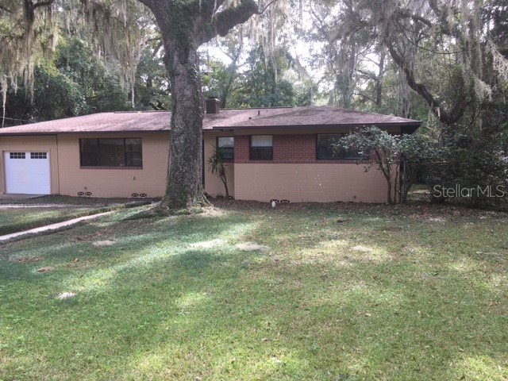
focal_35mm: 29
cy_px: 190
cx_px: 254
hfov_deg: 61.7
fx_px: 426
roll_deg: -0.1
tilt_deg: -5.9
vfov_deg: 48.2
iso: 25
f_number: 2.2
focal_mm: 4.15
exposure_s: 1/120
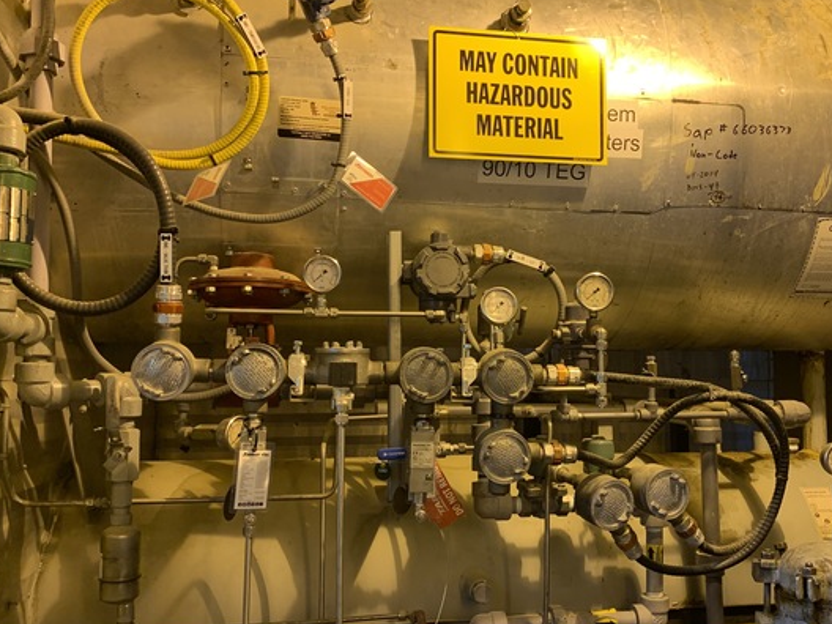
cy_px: 327
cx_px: 488
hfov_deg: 52.4
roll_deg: +0.2
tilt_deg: +5.3
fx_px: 841
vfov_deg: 40.7
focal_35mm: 35
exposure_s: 1/60
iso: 125
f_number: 1.8
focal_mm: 4.25
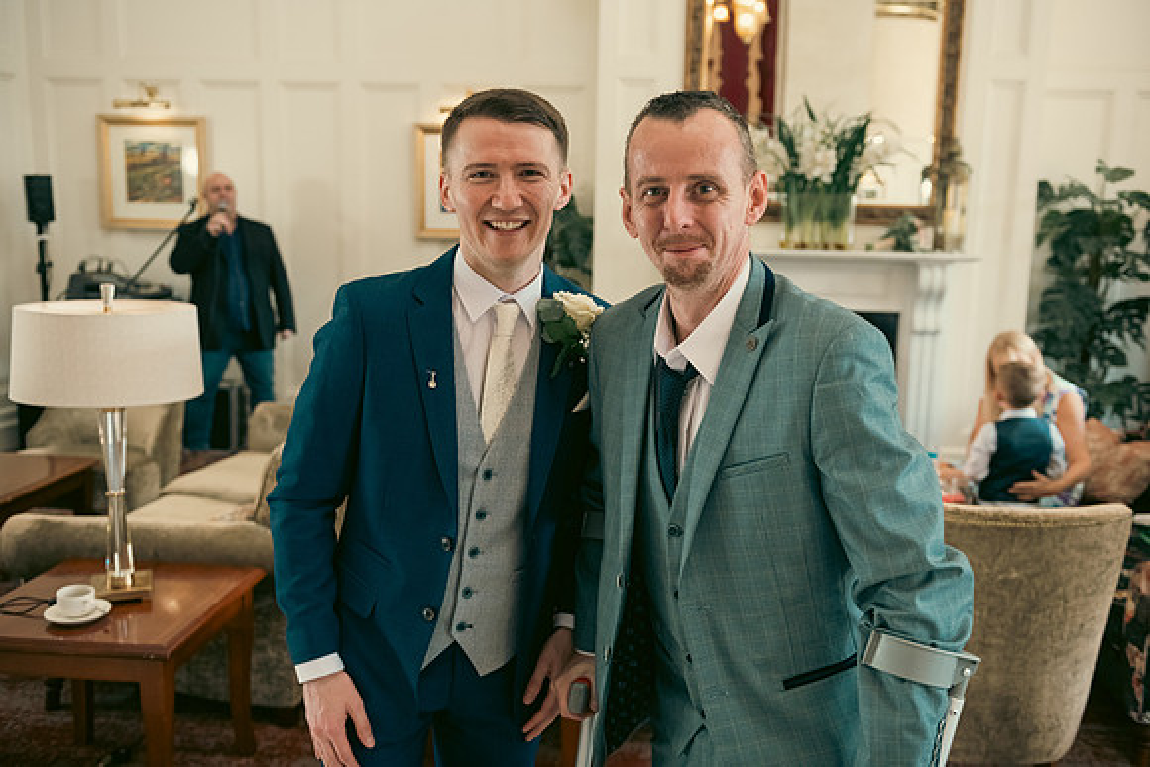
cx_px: 575
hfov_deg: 55.8
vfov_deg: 38.9
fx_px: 1086
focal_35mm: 34
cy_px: 384
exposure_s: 1/160
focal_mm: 34
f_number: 3.5
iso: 800
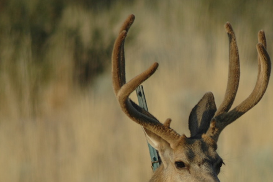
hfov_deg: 2.7
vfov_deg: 1.8
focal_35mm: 777
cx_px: 217
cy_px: 143
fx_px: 5890
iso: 200
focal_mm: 300
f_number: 5.6
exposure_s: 1/400
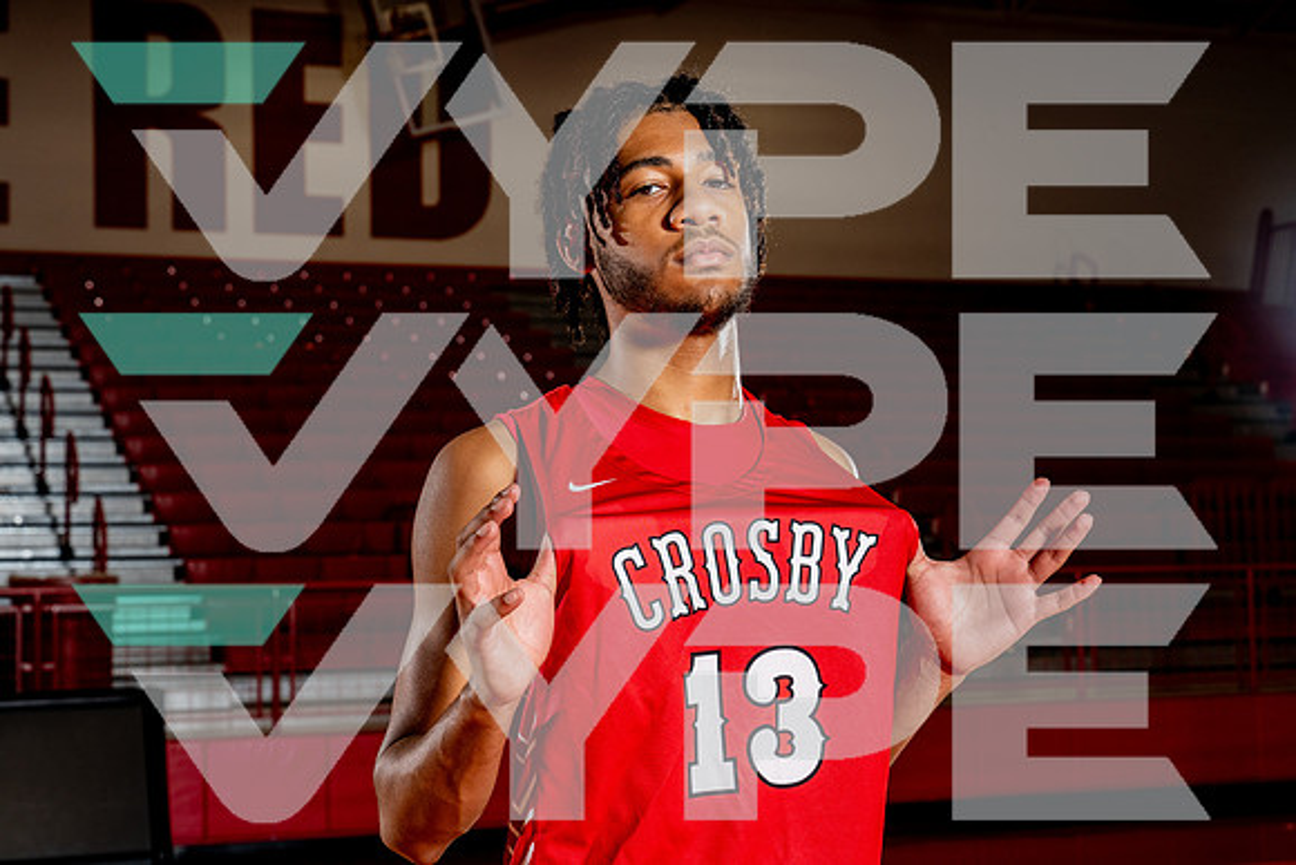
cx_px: 648
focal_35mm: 65
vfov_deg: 20.9
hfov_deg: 31.0
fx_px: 2340
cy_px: 432
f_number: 8
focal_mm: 65
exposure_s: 1/250
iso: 400
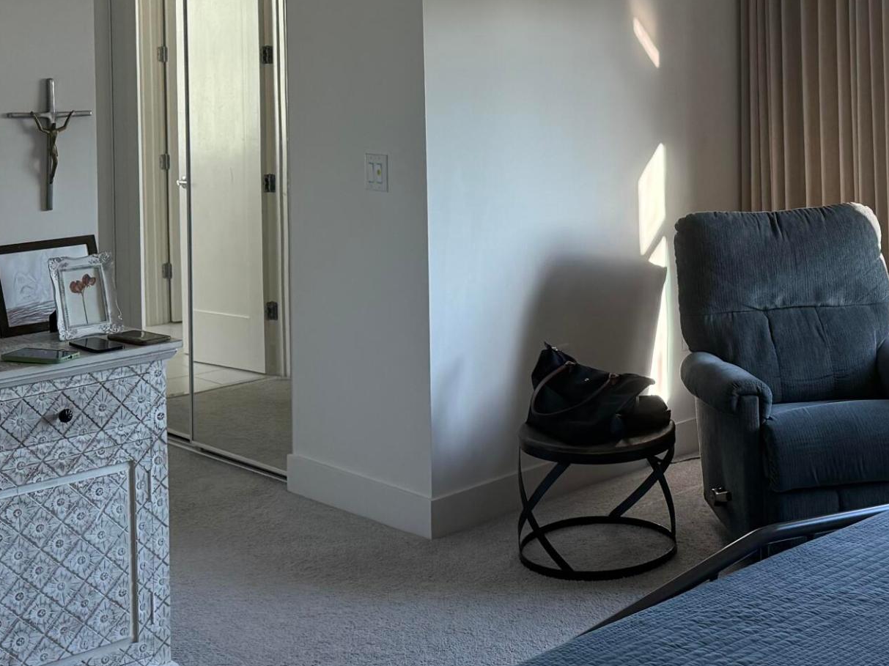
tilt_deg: +0.0
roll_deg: +1.4
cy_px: 50
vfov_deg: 24.8
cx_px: 616
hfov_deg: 33.4
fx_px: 1463
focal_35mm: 57
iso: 160
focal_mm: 6.76
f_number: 1.78
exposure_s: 1/228
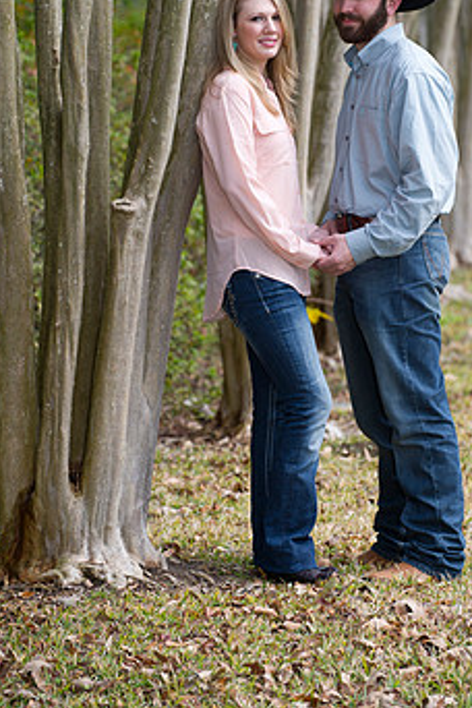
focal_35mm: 197
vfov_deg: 10.4
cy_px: 263
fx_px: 3874
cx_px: 301
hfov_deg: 7.0
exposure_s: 1/160
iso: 250
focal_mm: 150
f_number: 3.5
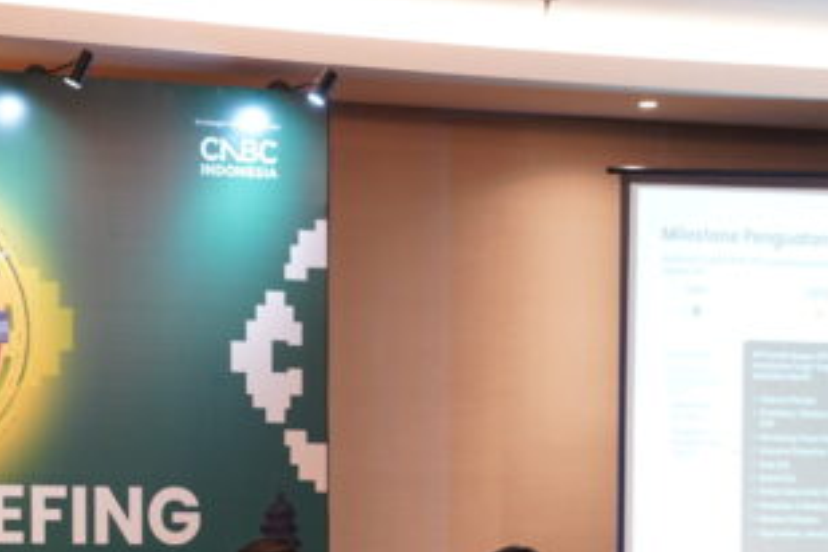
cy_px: 519
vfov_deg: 10.0
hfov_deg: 14.9
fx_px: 3143
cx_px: 105
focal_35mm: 137
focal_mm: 60.3
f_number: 2.8
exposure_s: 1/100
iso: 2000
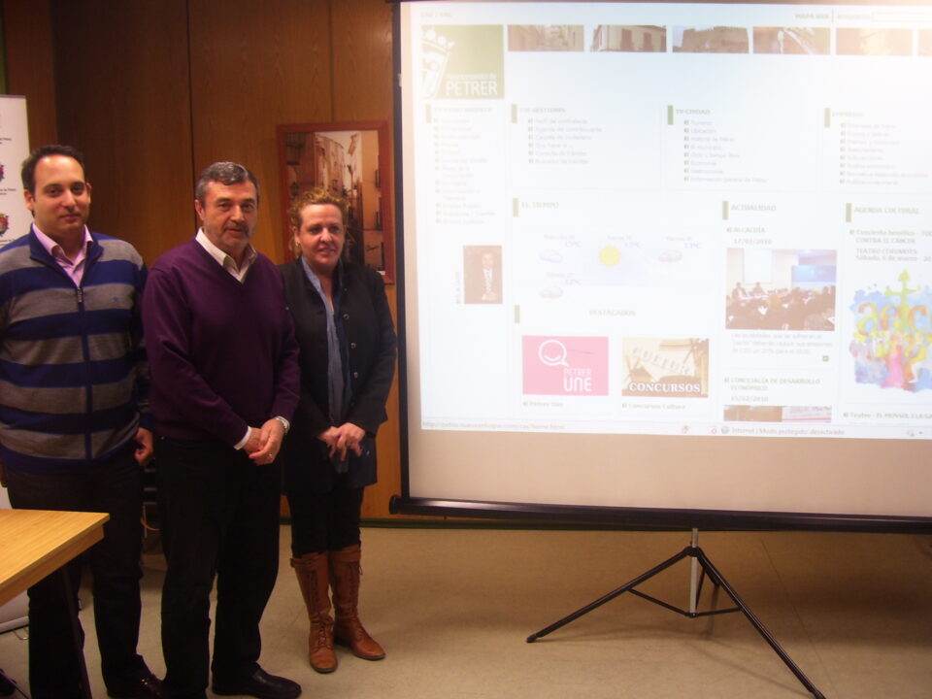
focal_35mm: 37
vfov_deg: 38.7
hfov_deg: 50.1
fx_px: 996
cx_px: 466
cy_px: 350
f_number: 2.7
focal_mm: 6
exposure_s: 1/20
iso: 80
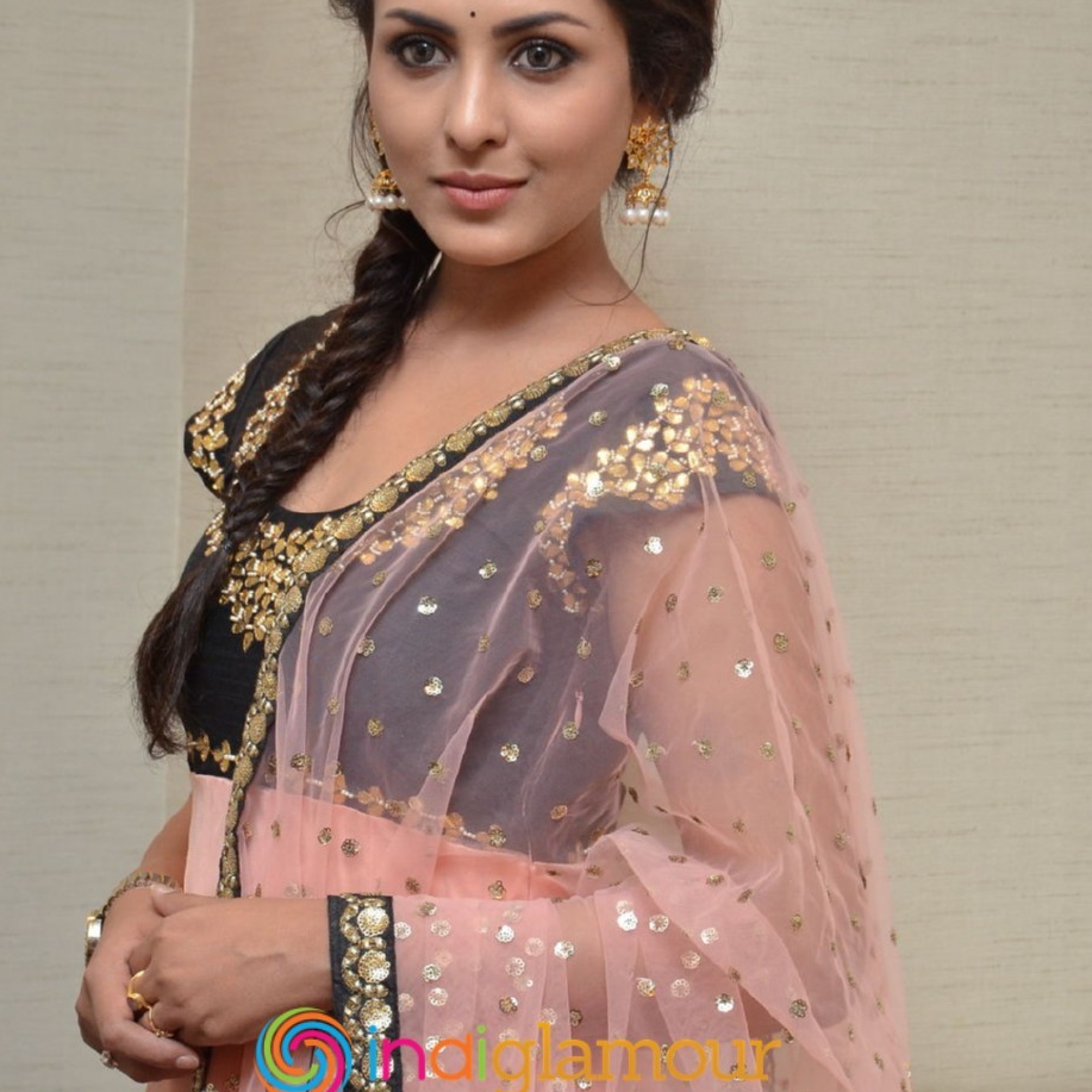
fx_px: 4640
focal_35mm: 130
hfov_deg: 13.4
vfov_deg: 13.4
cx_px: 517
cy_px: 522
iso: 1250
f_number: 5.6
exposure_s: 1/125
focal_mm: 62
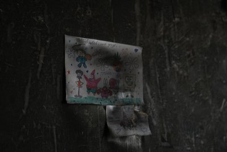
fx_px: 347
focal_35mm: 55
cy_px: 76
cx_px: 114
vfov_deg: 24.6
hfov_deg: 36.2
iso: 3200
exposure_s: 1/50
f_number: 2.8
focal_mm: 55
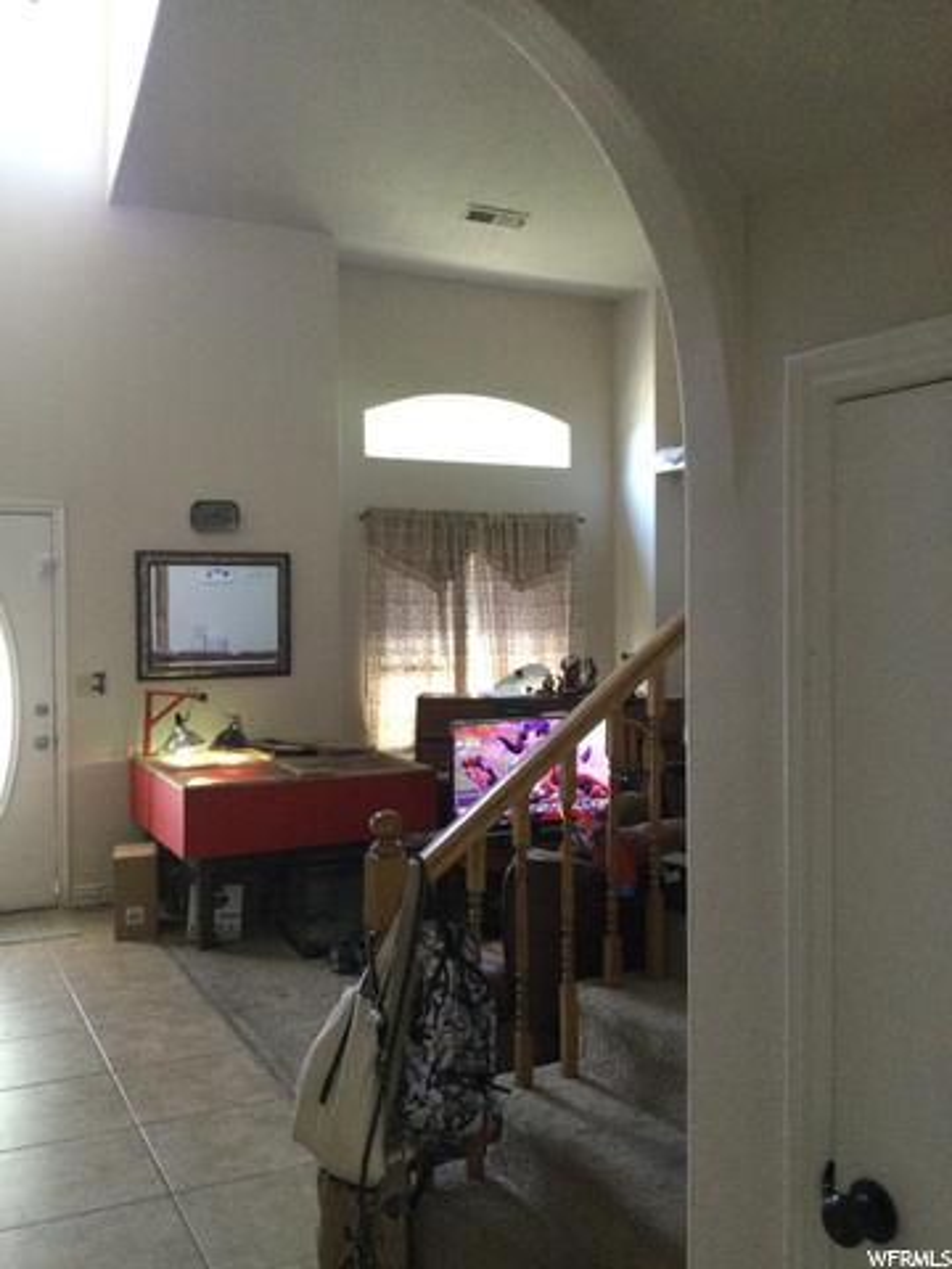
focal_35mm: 31
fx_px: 1137
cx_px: 476
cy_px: 634
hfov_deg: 45.4
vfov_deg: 58.4
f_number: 2.4
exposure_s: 1/30
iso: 160
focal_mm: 3.3
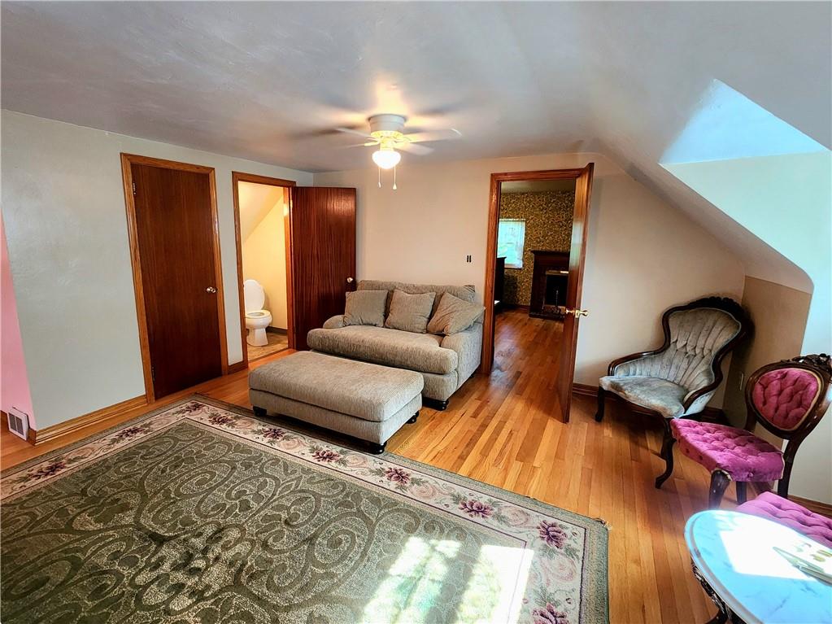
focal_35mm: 13
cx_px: 416
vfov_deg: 89.9
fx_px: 312
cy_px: 312
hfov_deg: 106.2
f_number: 2.2
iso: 320
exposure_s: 1/60.2
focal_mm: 2.2
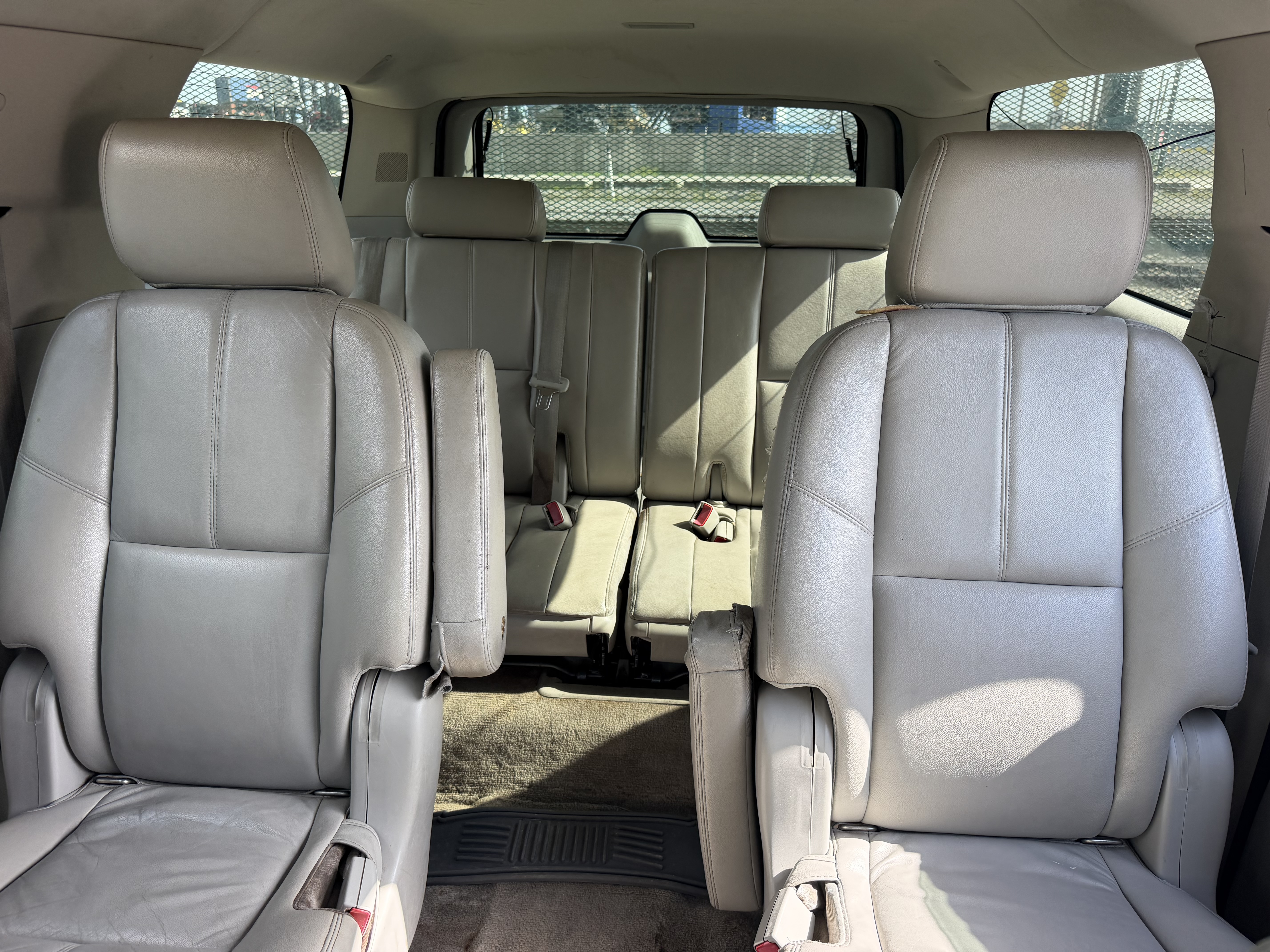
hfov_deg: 71.6
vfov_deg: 56.8
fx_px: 881
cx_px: 635
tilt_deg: -19.1
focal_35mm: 24
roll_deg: +0.6
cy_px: 476
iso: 100
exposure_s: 1/602
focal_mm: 6.76
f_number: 1.78
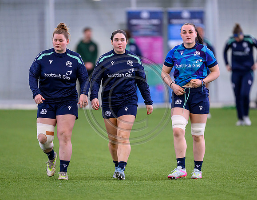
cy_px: 105
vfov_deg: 3.1
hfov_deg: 4.0
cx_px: 129
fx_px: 3645
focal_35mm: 485
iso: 3200
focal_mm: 400
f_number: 3.2
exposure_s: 1/1250
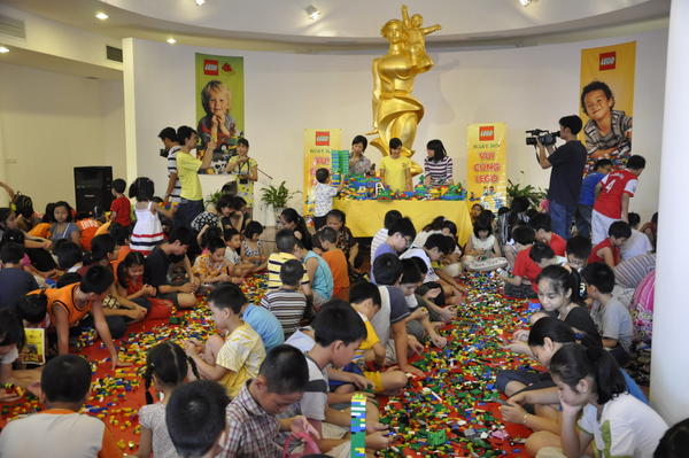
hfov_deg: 53.2
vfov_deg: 36.8
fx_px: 688
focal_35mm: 36
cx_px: 344
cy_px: 229
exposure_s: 1/40
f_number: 3.8
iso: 1100
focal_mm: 24
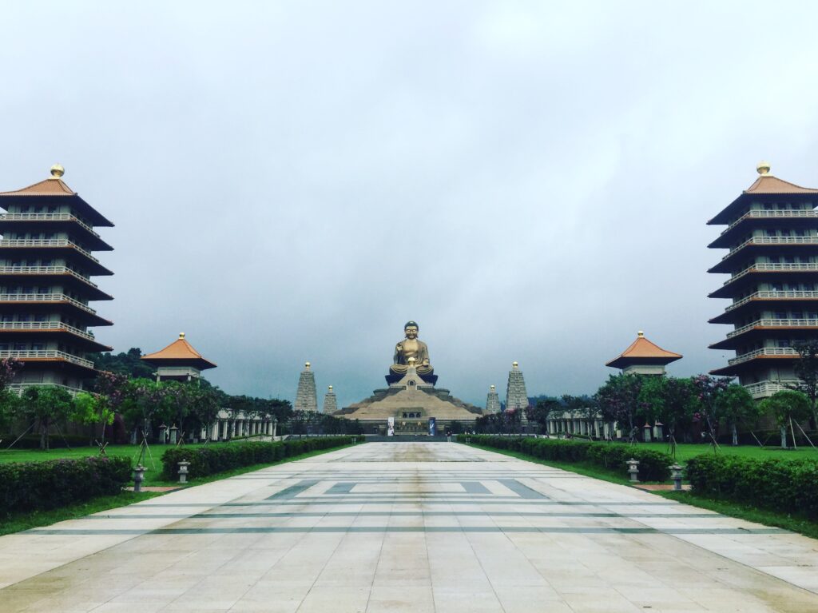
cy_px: 306
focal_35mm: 29
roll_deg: -1.1
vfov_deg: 48.2
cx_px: 409
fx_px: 685
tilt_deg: +13.0
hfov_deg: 61.7
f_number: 2.2
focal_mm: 4.15
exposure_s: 1/2639
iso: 32
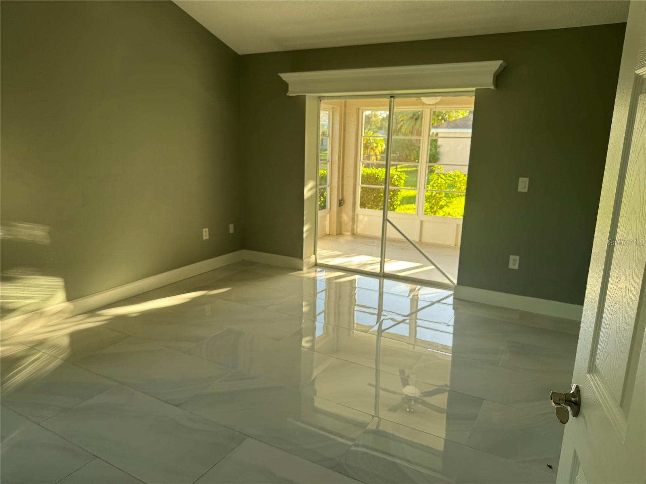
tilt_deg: -11.9
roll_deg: -0.4
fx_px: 448
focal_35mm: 24
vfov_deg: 56.8
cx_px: 323
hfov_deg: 71.6
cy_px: 242
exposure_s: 1/121
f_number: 1.78
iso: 100
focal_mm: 6.76
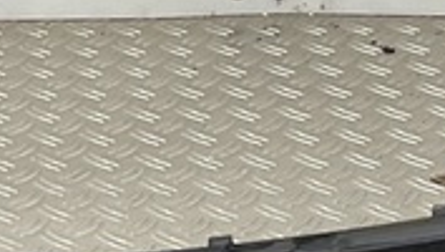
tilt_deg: -27.3
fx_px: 2126
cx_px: -60
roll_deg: -1.3
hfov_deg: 11.7
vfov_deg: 6.8
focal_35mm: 180
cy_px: 129
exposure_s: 1/120
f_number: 1.8
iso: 40
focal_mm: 3
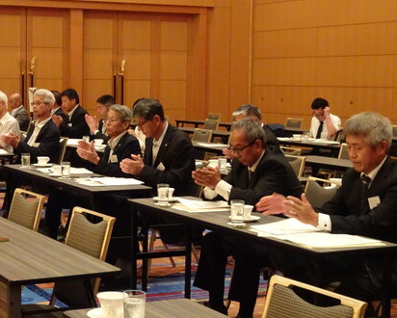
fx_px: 846
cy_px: 162
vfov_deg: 21.3
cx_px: 98
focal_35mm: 72
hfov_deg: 26.1
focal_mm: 6.56
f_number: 4
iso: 800
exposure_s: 1/25
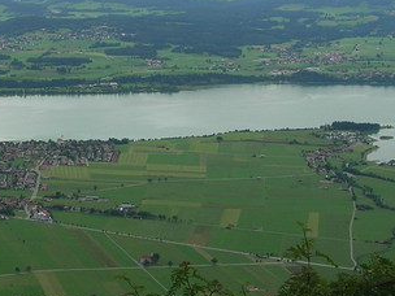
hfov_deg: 18.7
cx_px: -61
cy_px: 48
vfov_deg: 14.7
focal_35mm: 100
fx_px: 1141
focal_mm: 7.8
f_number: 4.8
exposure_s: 1/327
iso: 64
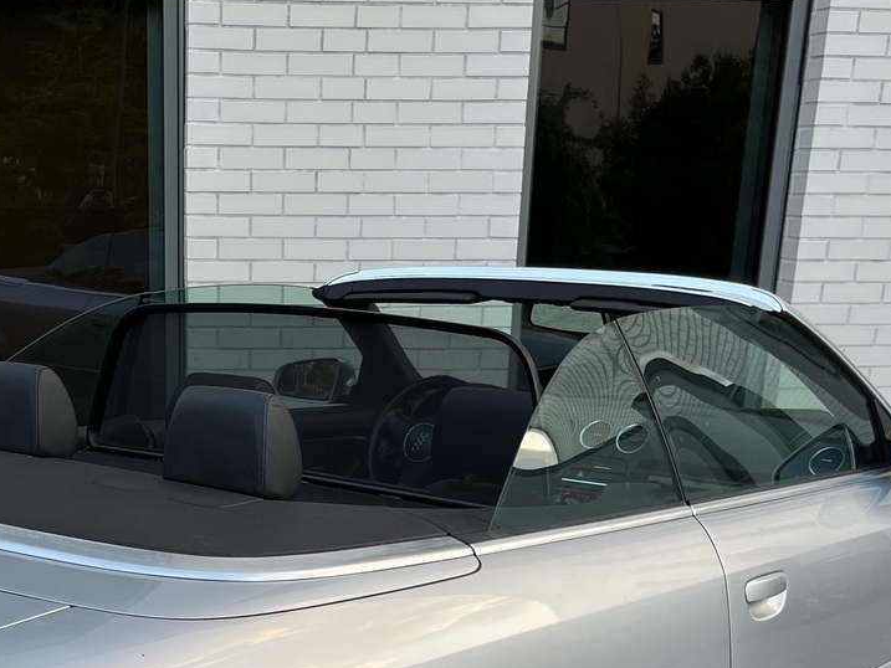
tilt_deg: -18.8
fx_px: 1493
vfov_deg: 23.8
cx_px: 204
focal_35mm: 58
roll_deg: -0.3
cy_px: 713
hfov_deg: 32.5
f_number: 1.6
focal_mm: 5.1
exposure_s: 1/121
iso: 50
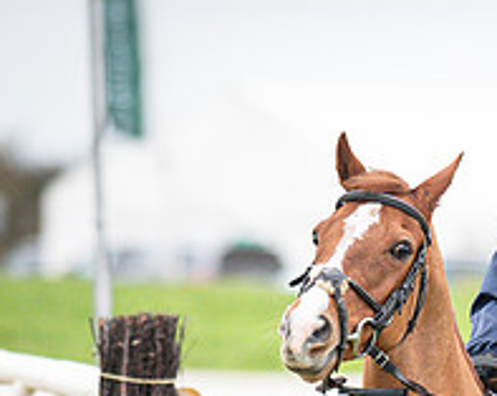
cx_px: 540
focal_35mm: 731
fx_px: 10737
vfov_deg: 2.1
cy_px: 541
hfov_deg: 2.6
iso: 800
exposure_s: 1/1200
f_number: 1.9
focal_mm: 135
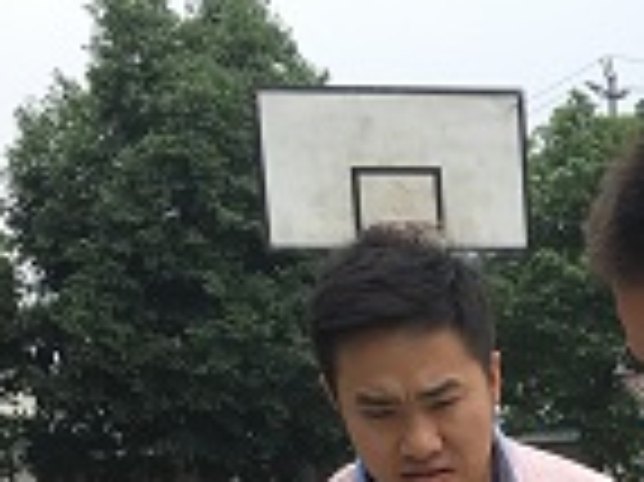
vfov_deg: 10.9
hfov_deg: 15.4
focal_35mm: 122
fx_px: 2268
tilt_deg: -9.7
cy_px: 1000
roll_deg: +0.9
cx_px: 824
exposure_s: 1/680
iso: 25
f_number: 2.2
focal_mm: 4.15
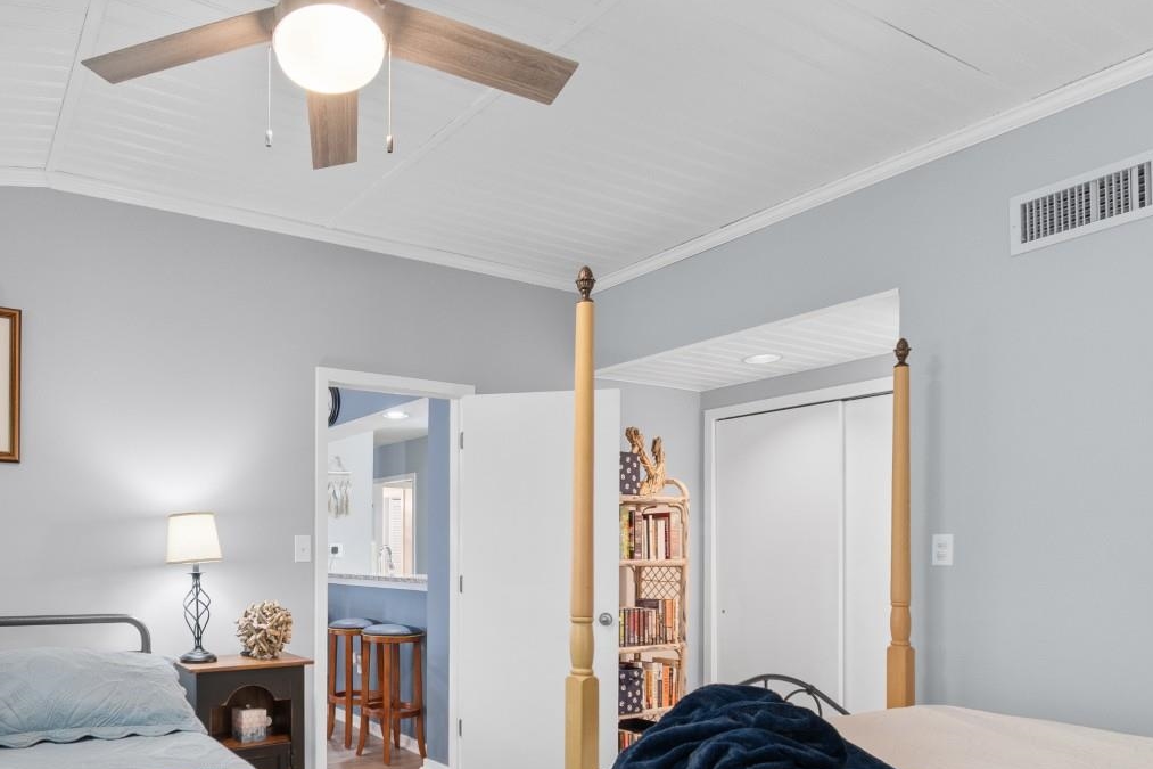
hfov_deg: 70.9
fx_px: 768
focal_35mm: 24
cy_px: 540
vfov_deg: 51.6
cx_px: 357
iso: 100
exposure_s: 3
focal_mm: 10
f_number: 4.5
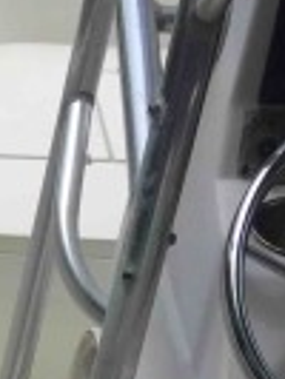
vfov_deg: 13.0
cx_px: -345
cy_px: 764
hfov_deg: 10.2
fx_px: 1436
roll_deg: -0.3
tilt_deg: -38.1
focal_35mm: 131
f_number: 2.2
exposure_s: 1/2639
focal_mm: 4.15
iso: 32
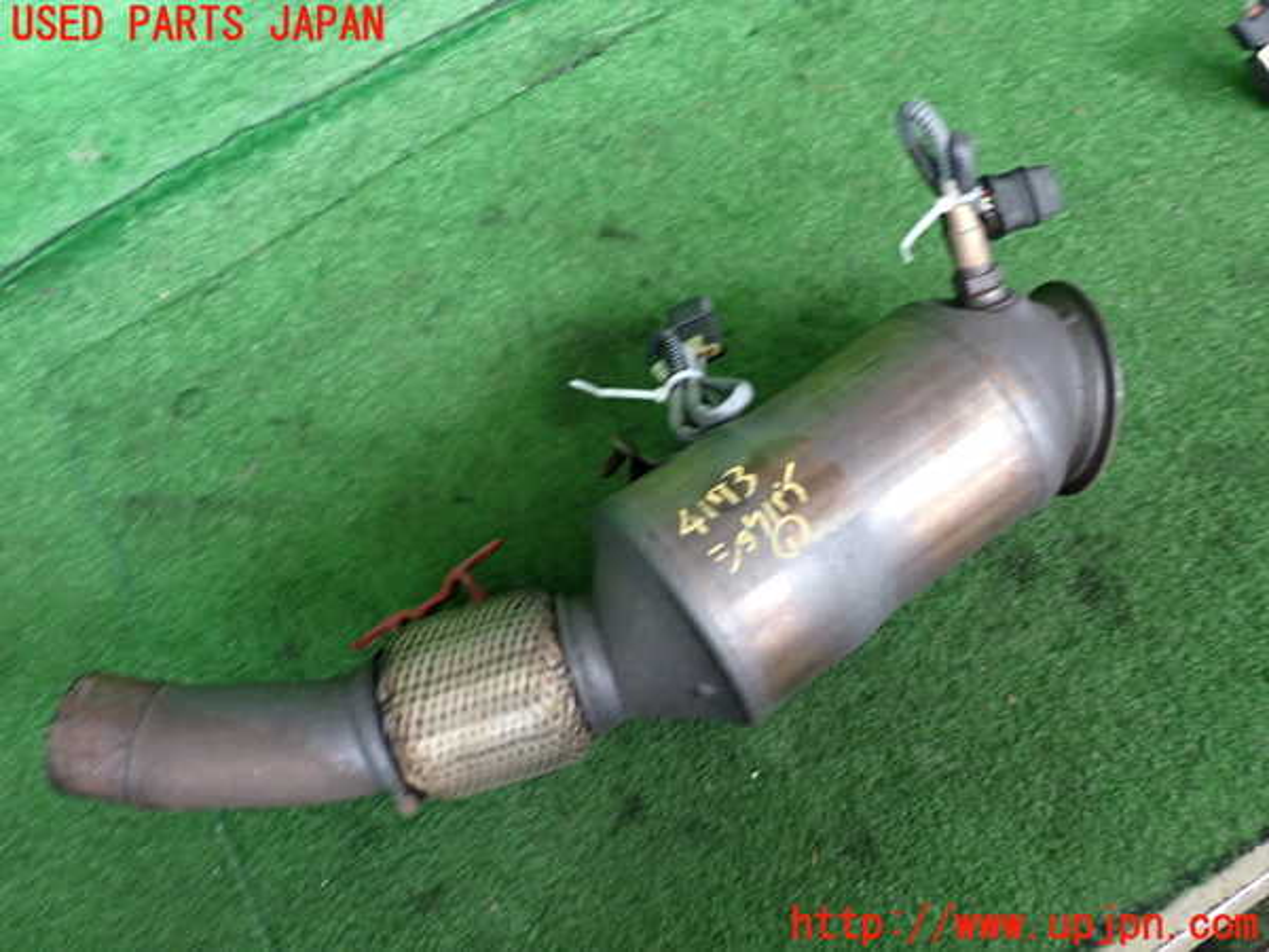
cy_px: 476
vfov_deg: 46.8
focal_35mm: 30
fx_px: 1100
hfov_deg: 60.0
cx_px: 634
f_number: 2.3
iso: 320
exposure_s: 1/30
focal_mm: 5.4
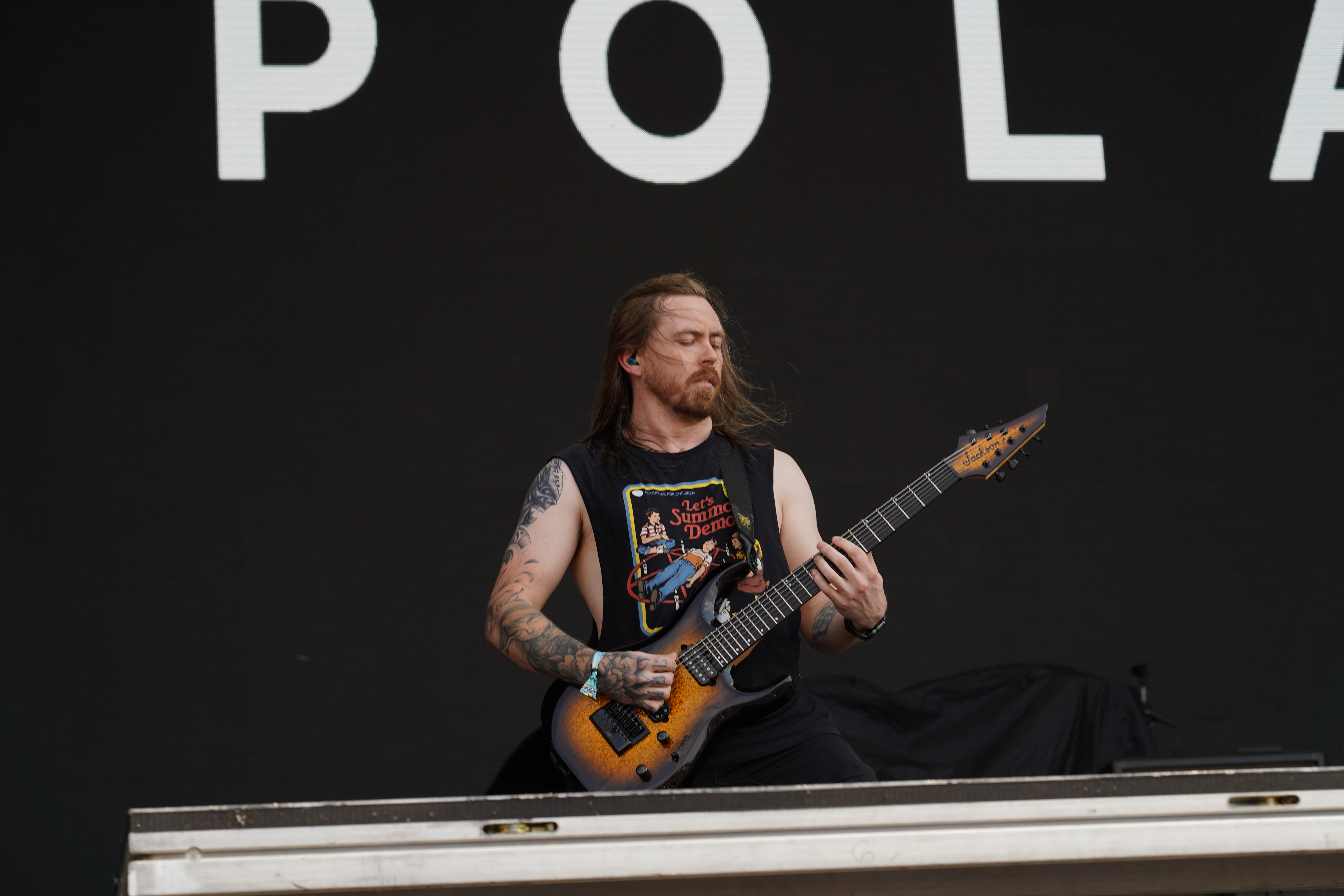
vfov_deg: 13.0
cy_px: 448
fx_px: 3920
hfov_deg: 19.5
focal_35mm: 105
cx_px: 672
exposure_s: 1/250
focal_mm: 105
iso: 100
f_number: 5.6
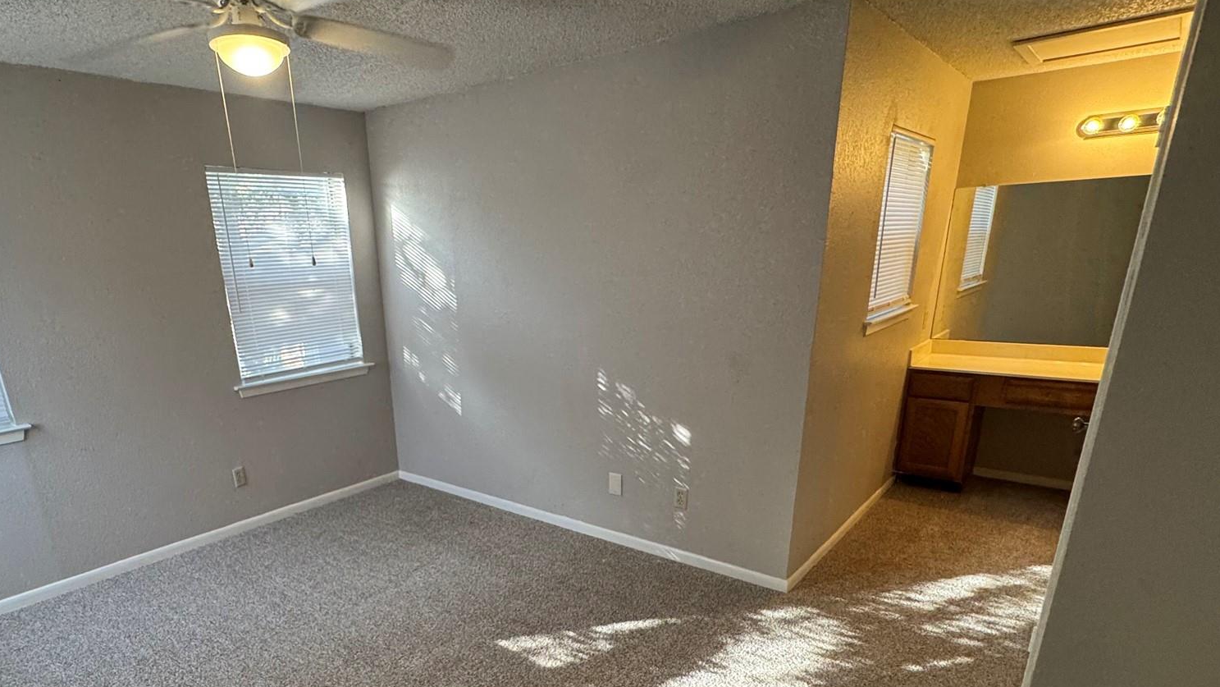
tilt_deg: -21.1
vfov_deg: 52.3
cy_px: 475
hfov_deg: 83.1
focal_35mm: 21
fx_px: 679
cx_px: 508
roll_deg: +2.1
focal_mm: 2.22
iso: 160
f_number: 2.2
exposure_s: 1/60
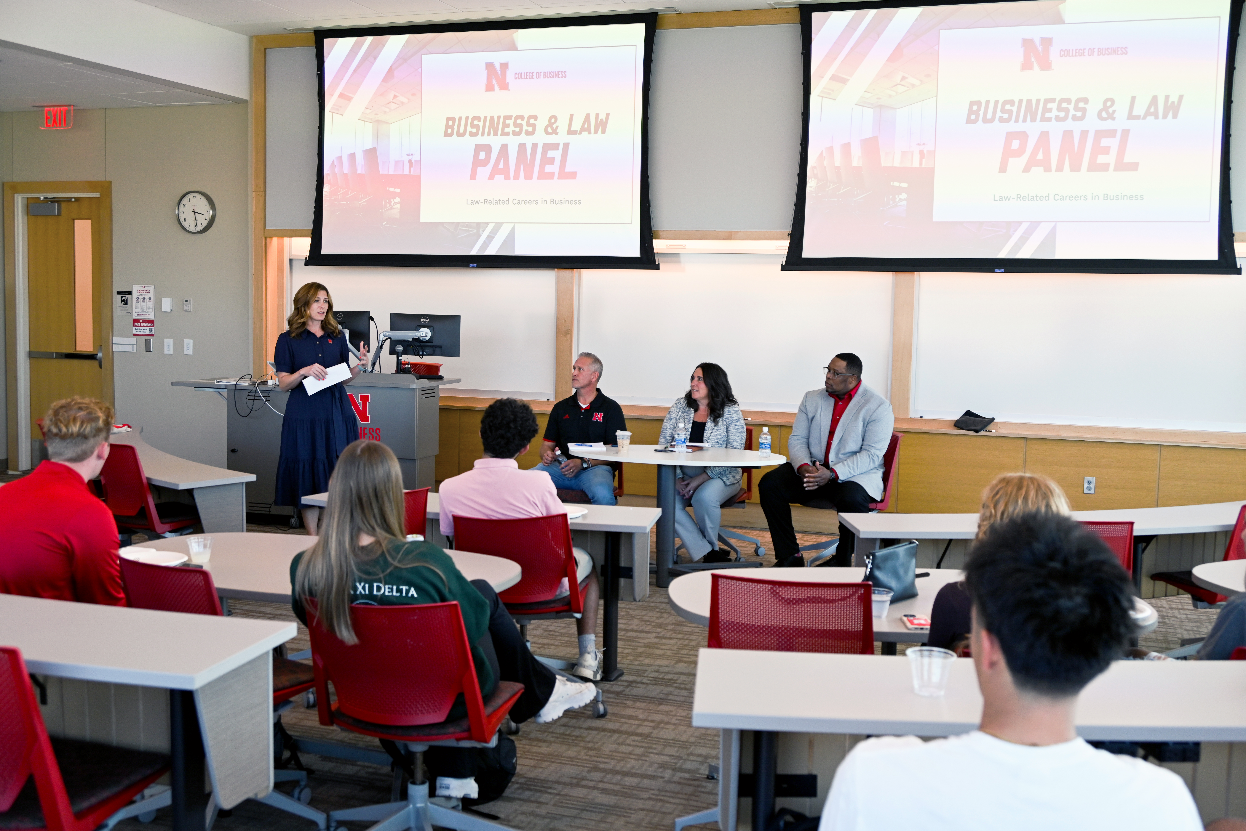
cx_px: 623
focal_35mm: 39
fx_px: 1350
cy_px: 416
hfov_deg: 49.6
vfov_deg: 34.2
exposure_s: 1/125
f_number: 5
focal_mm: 39
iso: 400
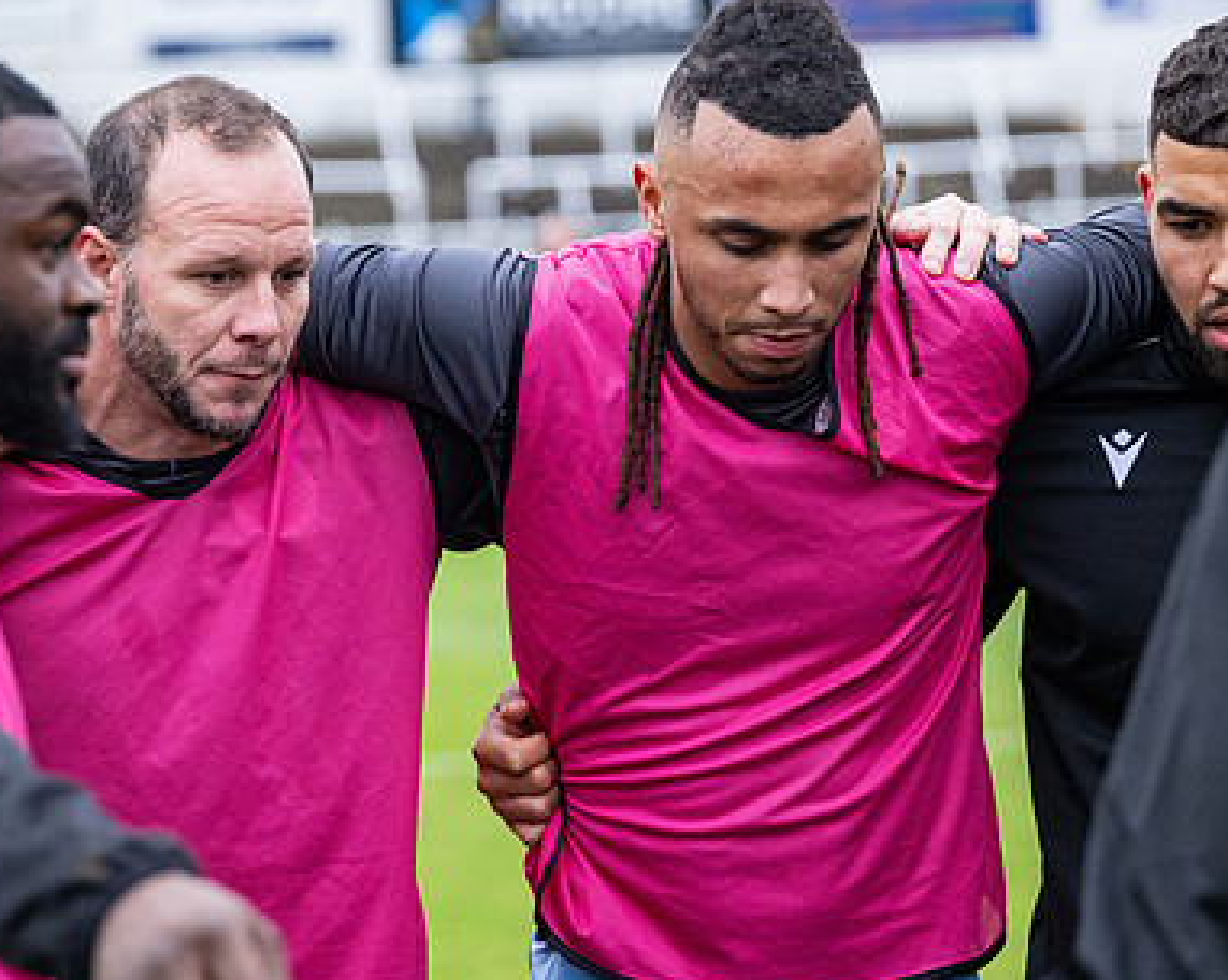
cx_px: 228
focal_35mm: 210
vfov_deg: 7.4
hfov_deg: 9.2
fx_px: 7624
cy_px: 484
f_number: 2.8
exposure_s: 1/800
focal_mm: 84
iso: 1000
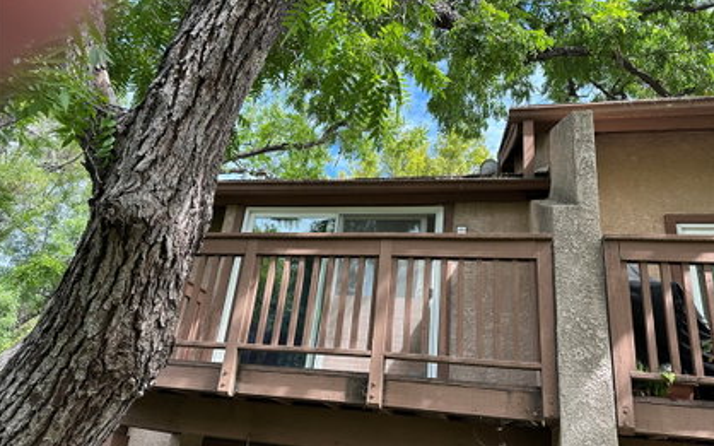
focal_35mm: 26
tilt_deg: +24.0
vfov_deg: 47.5
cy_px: 241
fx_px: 506
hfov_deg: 70.4
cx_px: 358
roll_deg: -6.8
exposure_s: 1/680
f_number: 1.78
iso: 80
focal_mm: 6.86
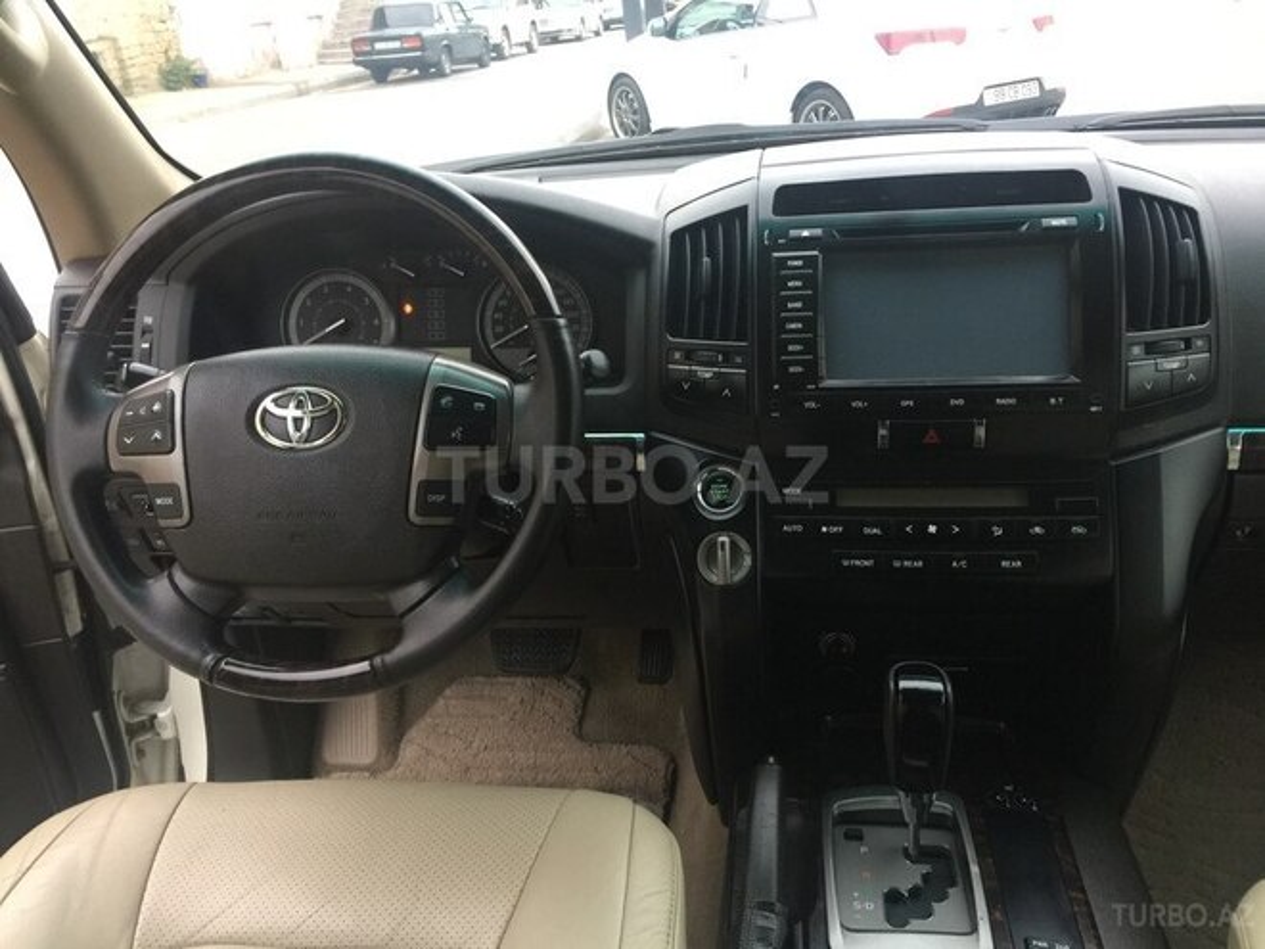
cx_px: 632
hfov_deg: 61.7
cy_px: 474
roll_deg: +6.6
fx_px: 1060
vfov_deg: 48.2
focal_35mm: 29
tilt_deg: -23.8
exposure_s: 1/17
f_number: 2.2
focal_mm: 4.15
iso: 80
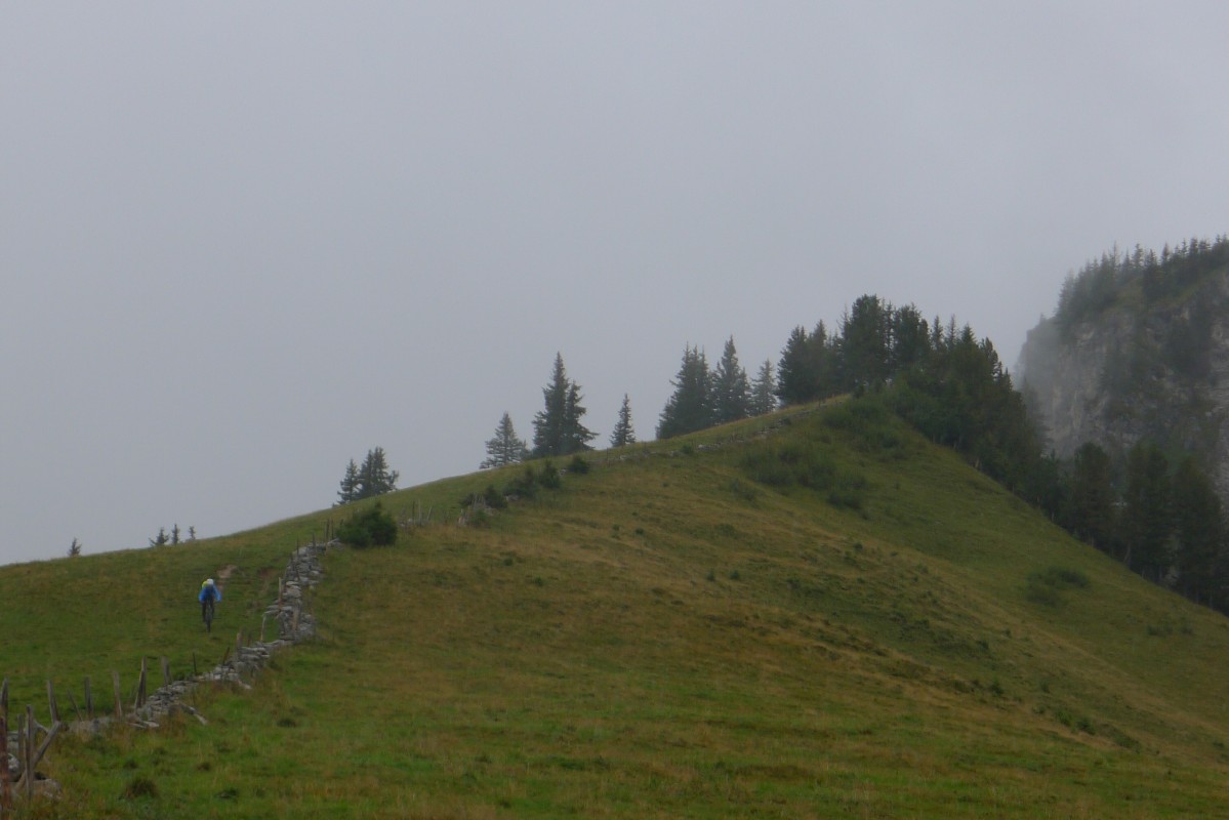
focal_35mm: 120
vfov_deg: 11.4
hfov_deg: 17.1
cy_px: 410
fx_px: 4097
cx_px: 614
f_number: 3.3
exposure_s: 1/400
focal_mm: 19.2
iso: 80
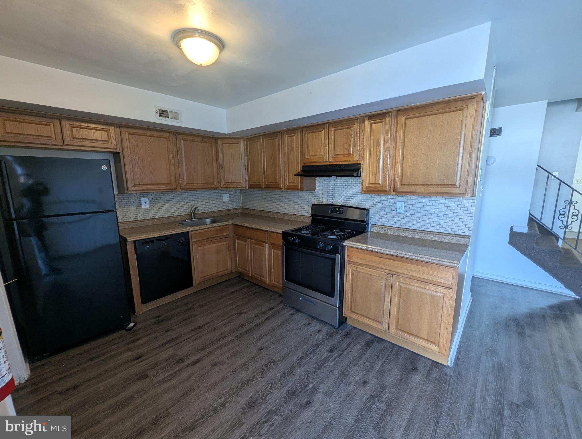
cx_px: 291
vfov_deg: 90.1
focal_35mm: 13
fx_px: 219
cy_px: 220
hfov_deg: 106.1
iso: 52
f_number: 2.2
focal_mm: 1.95
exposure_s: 1/30
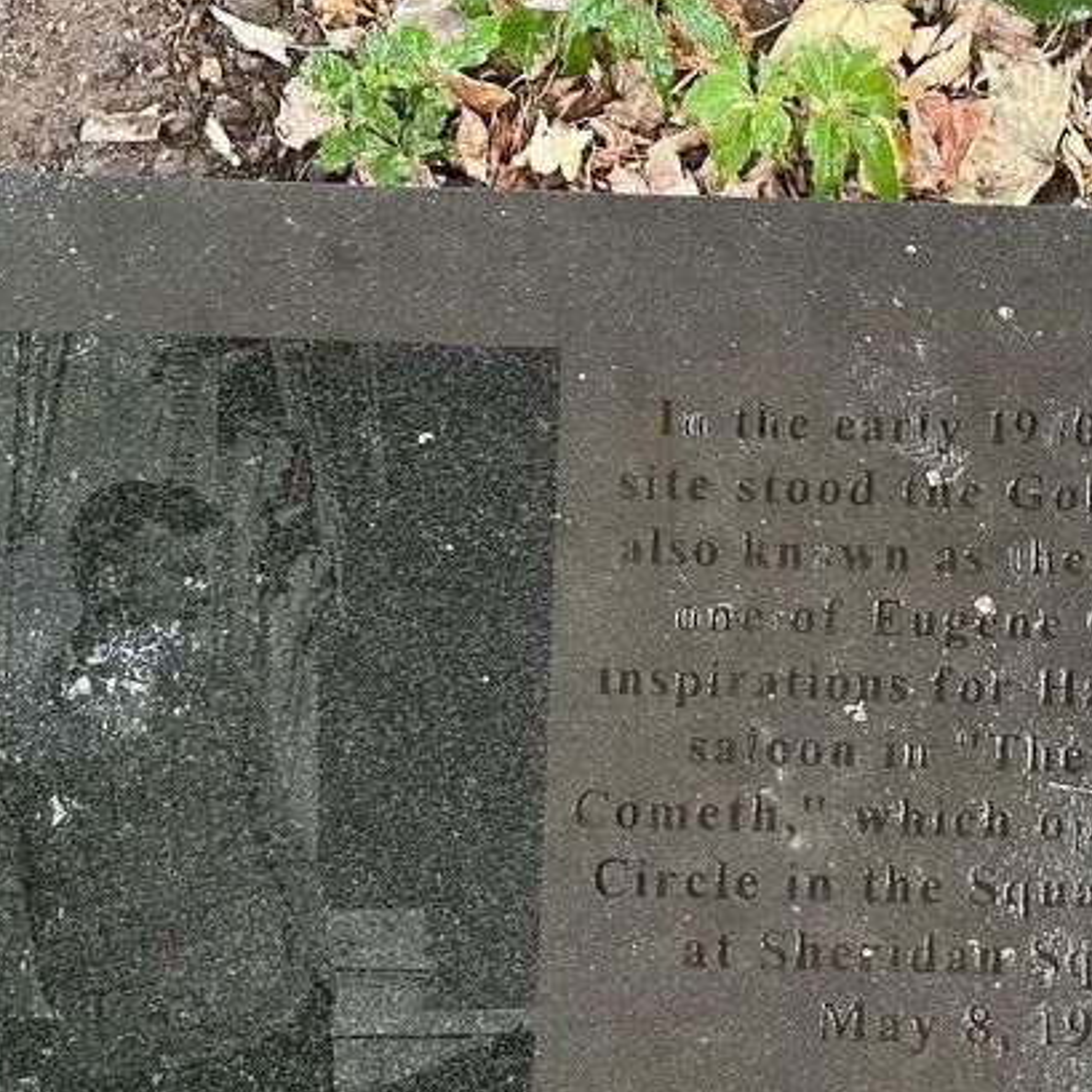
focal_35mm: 45
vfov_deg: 37.1
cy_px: 748
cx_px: 740
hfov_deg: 37.1
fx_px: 1606
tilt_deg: -77.4
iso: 500
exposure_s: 1/30
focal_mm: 5.1
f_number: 1.6
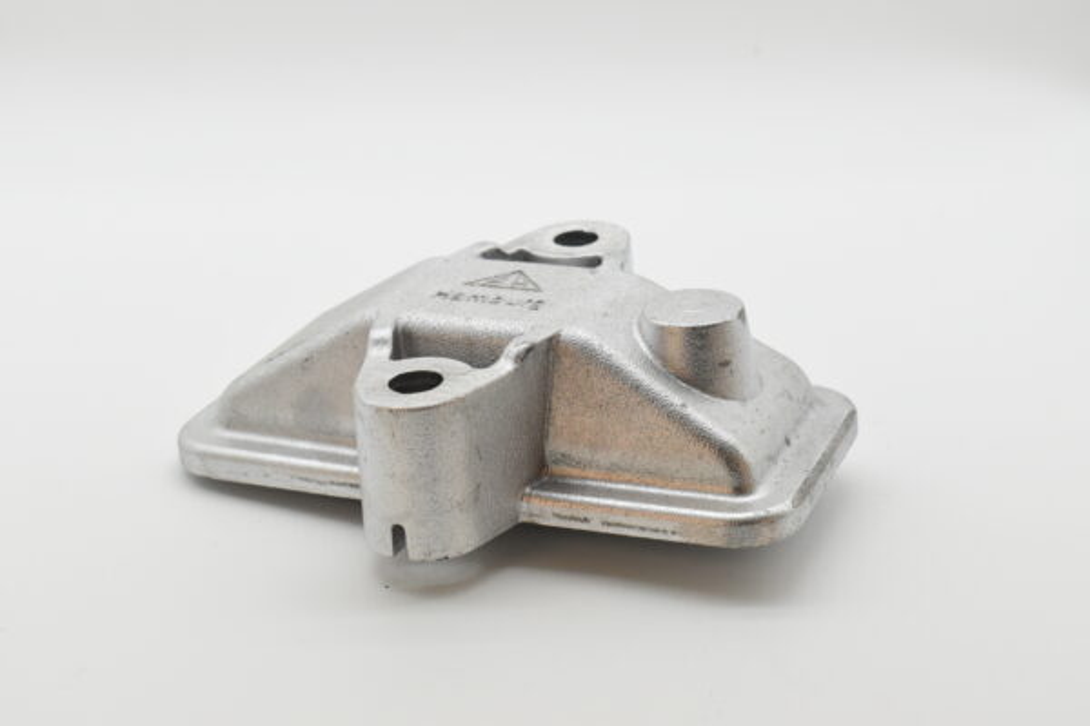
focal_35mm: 63
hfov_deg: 31.9
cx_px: 545
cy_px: 363
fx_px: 1907
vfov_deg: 21.6
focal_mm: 42
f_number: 8
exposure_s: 1/1250
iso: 1600
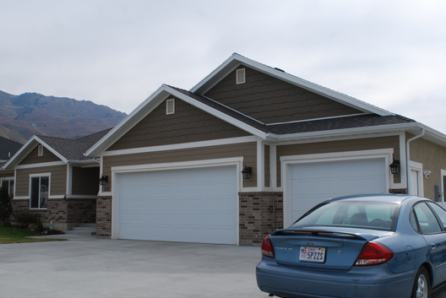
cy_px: 162
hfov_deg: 48.4
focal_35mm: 40
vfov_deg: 33.4
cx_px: 239
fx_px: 496
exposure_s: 1/250
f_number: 8
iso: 100
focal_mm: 22
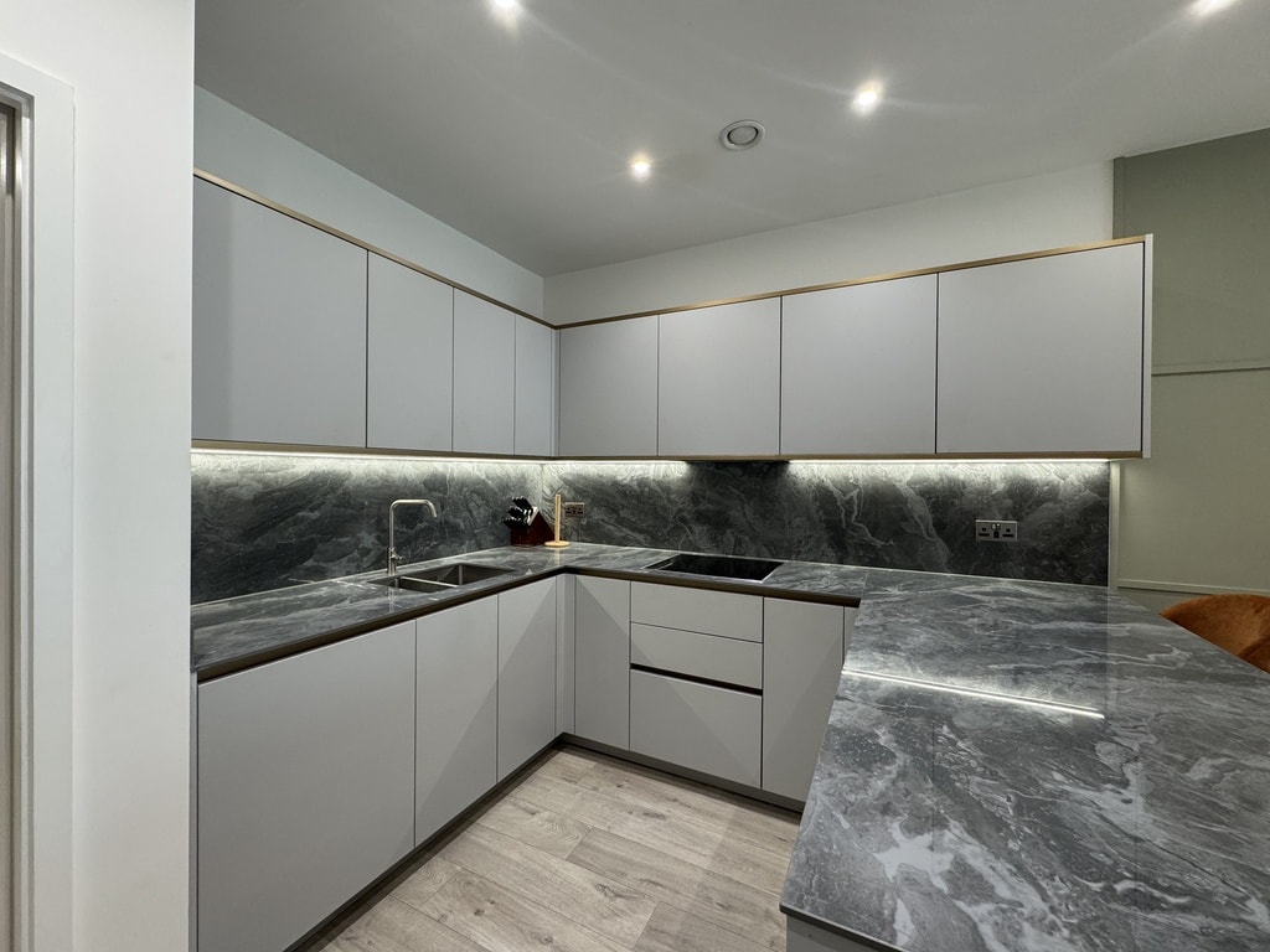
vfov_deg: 85.7
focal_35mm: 14
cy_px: 476
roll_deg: -0.9
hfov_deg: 102.1
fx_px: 514
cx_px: 635
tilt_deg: -0.2
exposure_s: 1/100
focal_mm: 2.22
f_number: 2.2
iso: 200
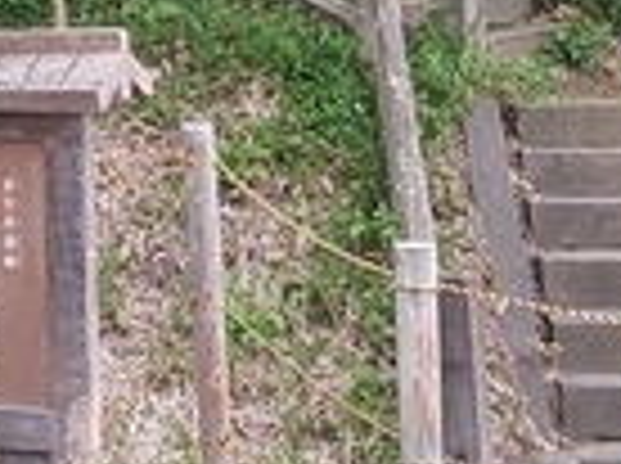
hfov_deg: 16.1
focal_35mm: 116
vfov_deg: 12.2
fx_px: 2077
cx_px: -176
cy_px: -212
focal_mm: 3.45
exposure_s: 1/33
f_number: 1.94
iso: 65
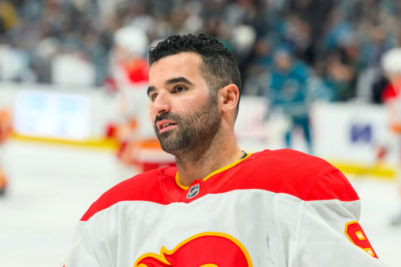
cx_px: 200
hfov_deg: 8.9
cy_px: 134
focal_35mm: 232
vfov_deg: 5.9
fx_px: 2584
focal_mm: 155
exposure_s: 1/1600
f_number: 4.5
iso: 3200
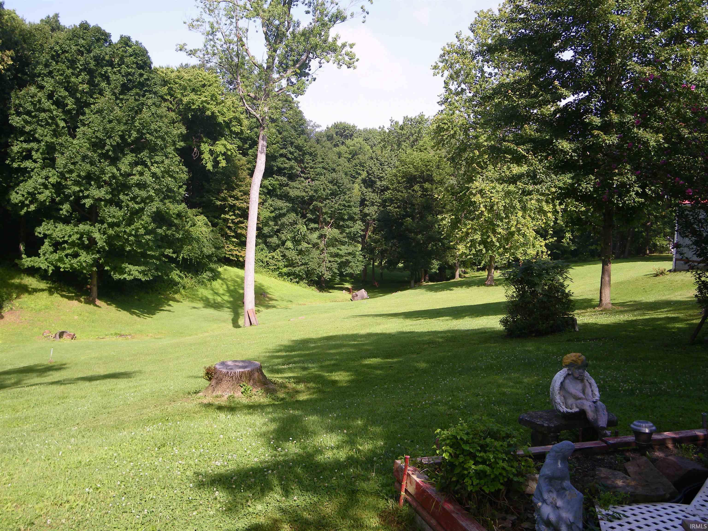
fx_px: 675
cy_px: 266
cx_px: 354
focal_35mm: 33
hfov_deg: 55.4
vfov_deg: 42.9
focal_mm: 5.8
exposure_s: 1/250
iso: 64
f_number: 2.8
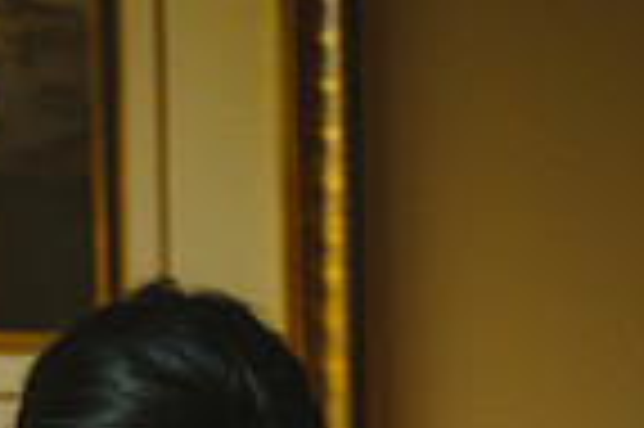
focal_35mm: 189
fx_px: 3377
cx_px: 173
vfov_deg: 6.9
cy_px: 1009
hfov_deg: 10.9
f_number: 2.8
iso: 4000
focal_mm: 60
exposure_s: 1/125
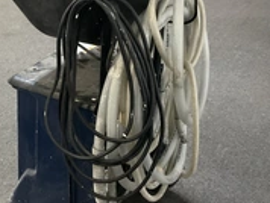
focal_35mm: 65
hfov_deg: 29.3
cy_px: 80
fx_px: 508
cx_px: 68
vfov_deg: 22.6
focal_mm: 3
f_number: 1.8
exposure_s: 1/30
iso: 320
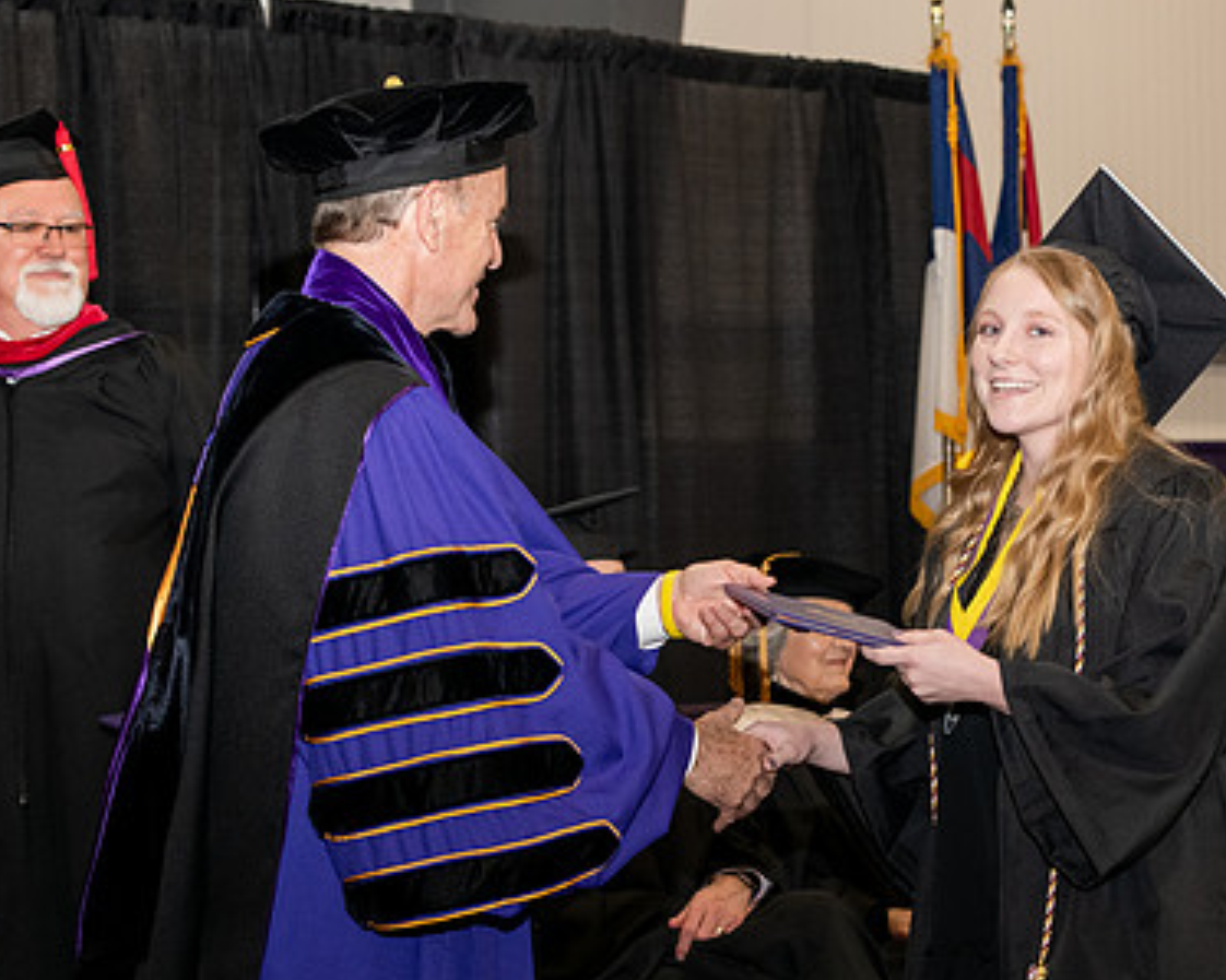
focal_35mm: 102
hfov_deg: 18.8
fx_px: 3700
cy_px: 601
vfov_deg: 15.1
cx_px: 823
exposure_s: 1/200
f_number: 5.6
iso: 2000
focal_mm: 70
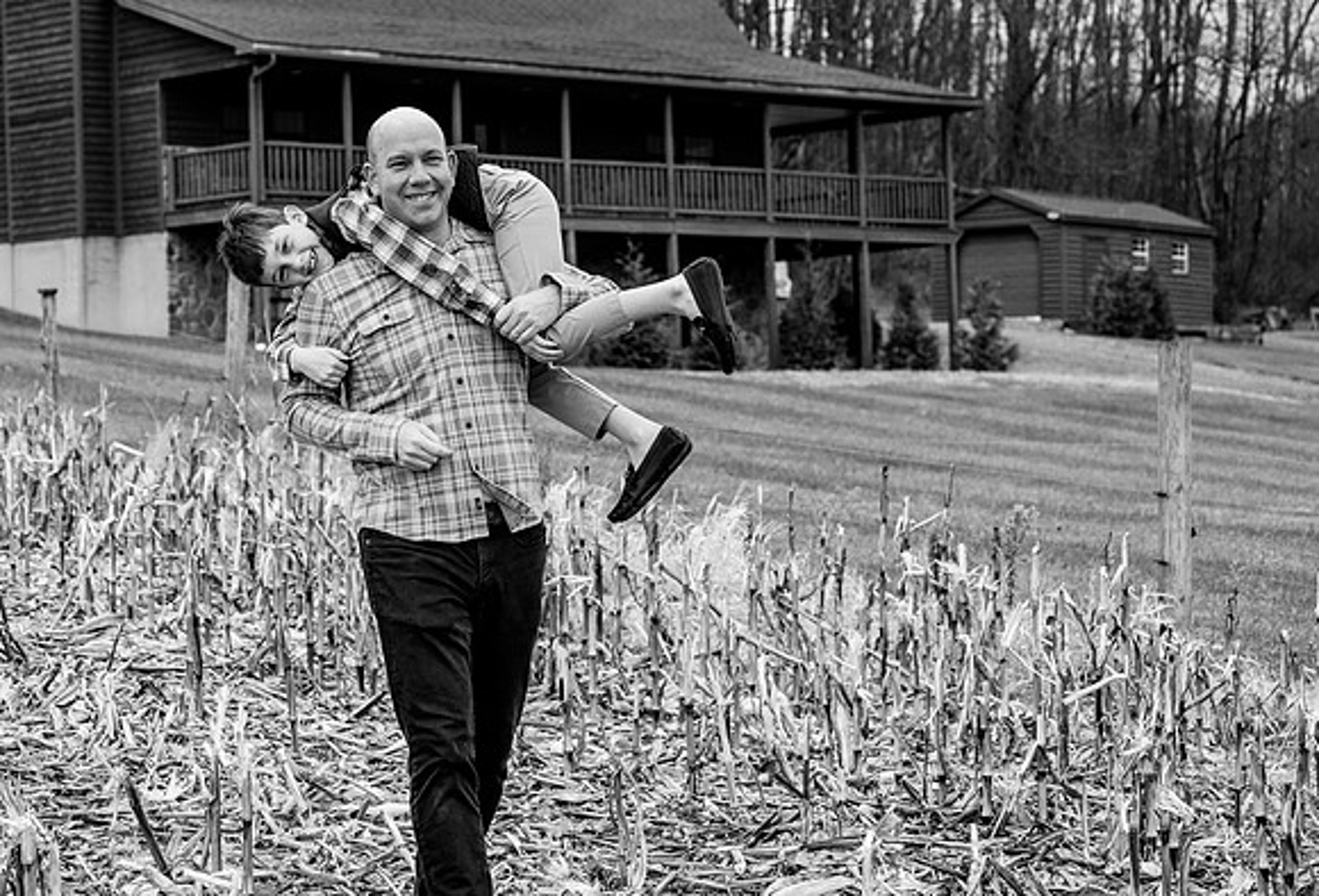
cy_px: 325
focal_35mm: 110
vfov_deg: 12.6
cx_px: 503
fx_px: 4049
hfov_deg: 18.5
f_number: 5.6
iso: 320
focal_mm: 85
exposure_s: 1/500
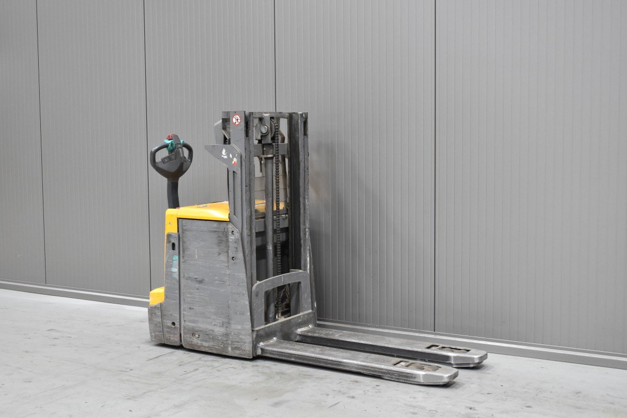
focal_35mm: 51
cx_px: 314
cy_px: 209
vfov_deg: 26.5
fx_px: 888
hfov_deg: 38.9
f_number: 5.6
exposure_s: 1/30
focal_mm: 34
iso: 1250
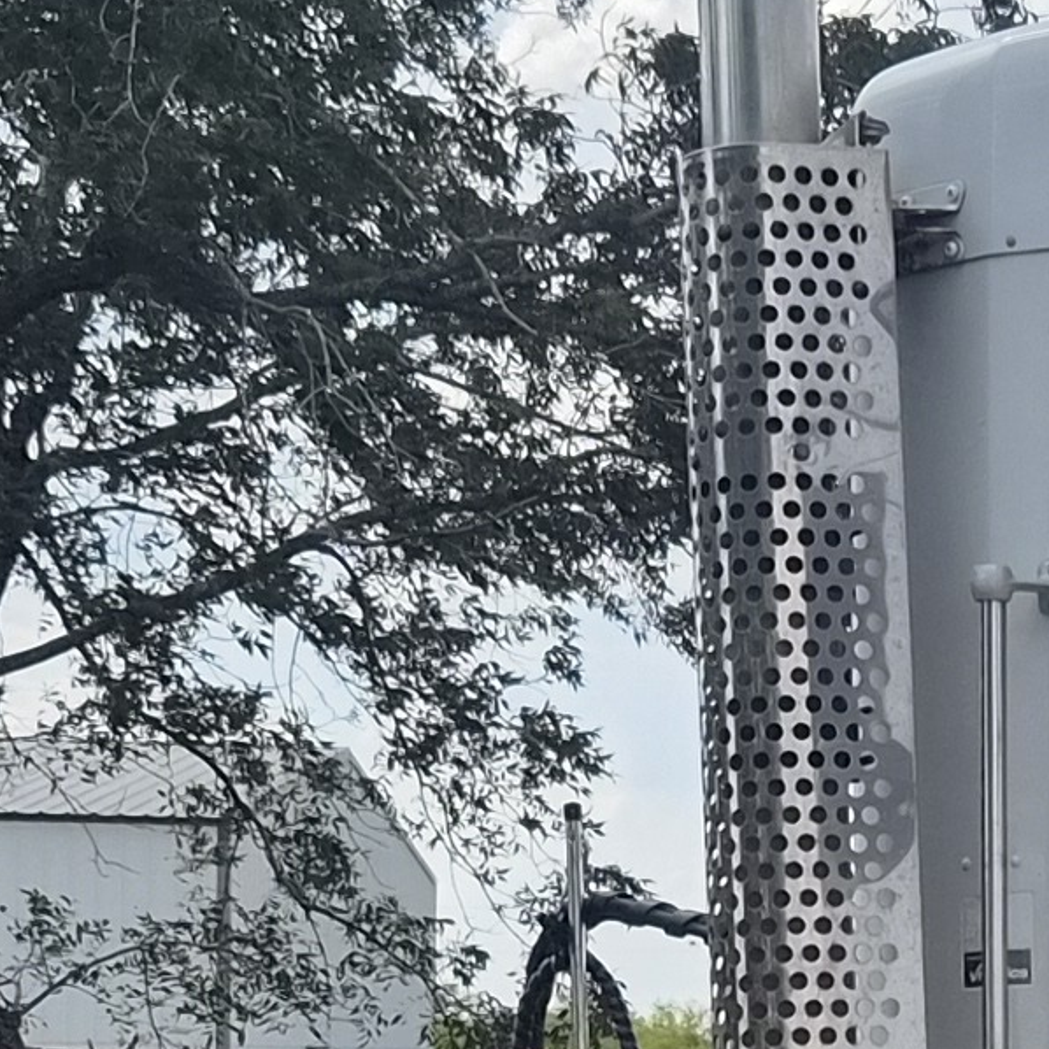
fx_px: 4663
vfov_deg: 12.5
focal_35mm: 136
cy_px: 1345
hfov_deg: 12.6
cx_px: 1195
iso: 80
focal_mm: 5.4
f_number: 1.8
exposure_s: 1/5248
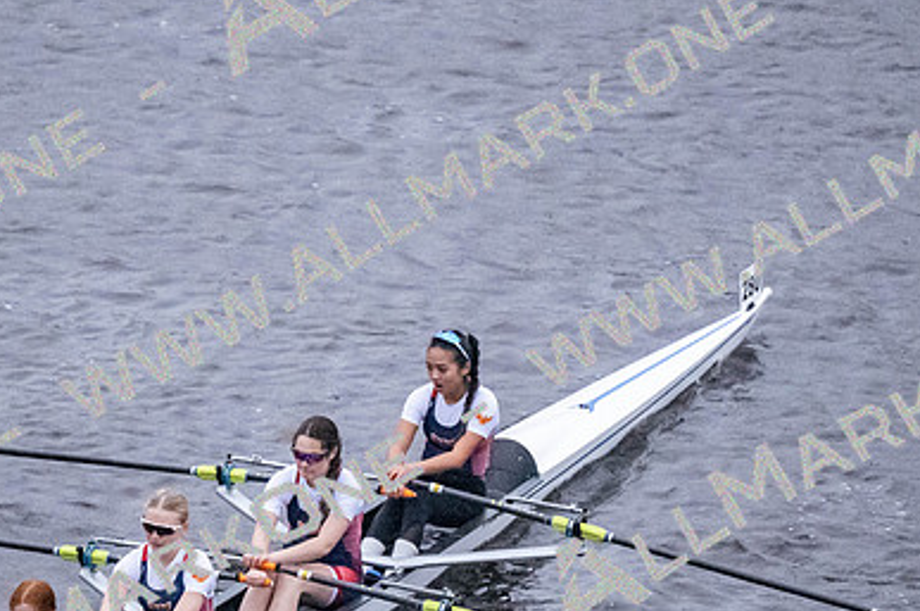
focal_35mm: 450
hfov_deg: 4.6
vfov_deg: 3.0
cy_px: 426
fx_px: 11485
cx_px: 352
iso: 8000
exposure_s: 1/1600
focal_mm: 200
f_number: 2.8
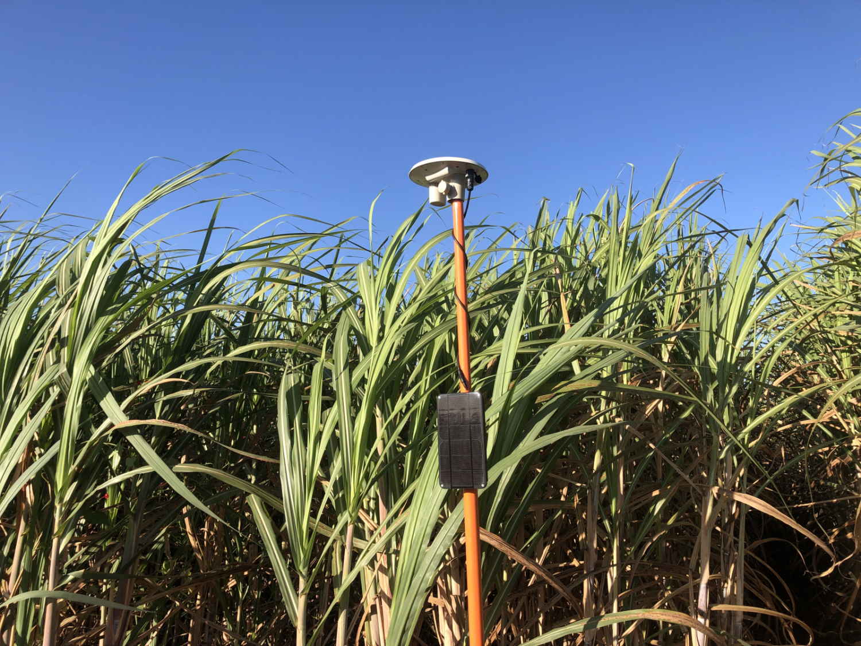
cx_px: 430
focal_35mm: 28
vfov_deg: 49.7
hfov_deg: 63.4
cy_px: 323
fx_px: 696
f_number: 1.8
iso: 20
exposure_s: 1/1200
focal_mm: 3.99
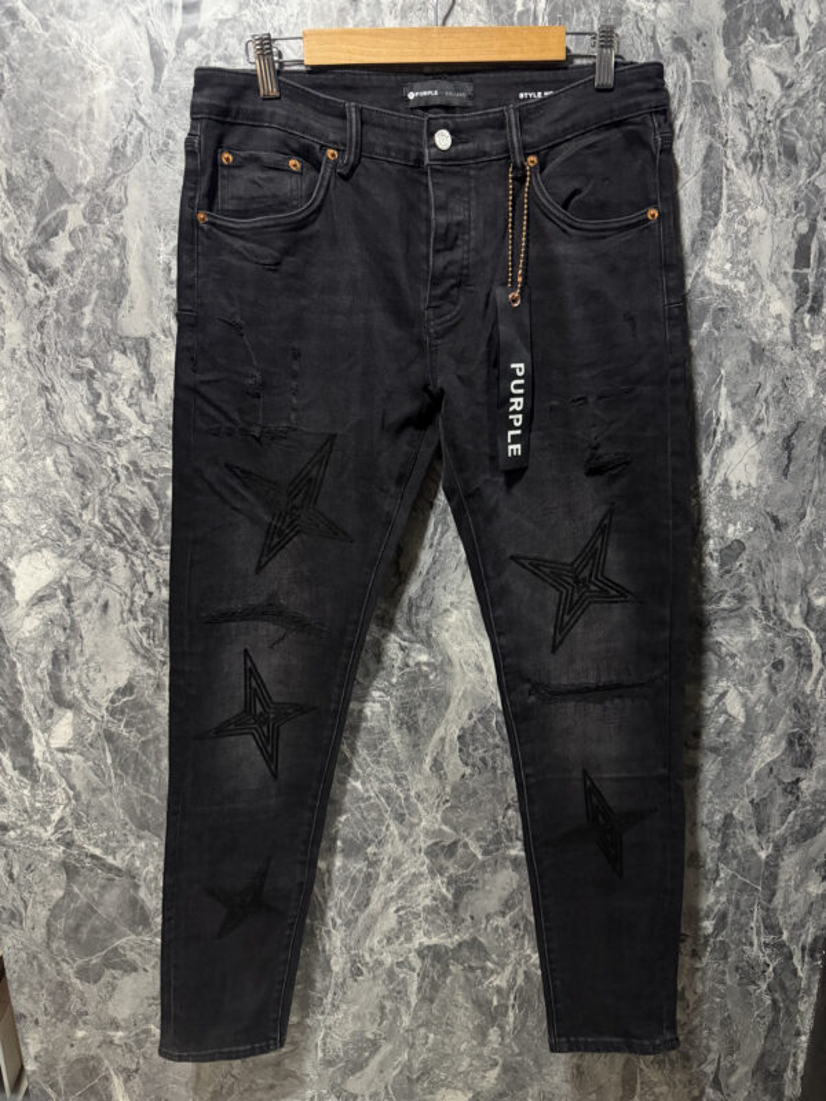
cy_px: 550
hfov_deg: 56.8
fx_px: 764
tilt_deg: -16.4
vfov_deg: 71.6
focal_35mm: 24
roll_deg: -0.5
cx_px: 413
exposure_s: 1/60
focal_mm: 6.76
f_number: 1.78
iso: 800
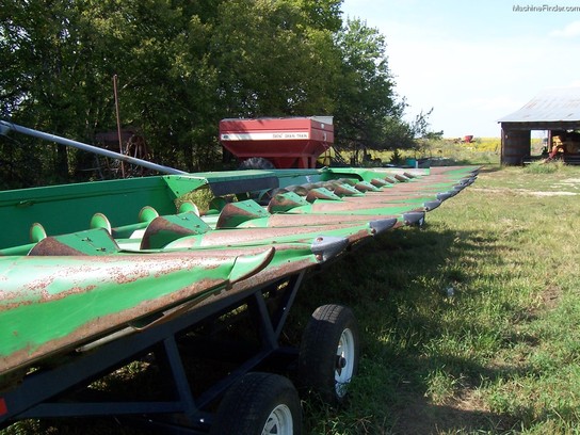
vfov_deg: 41.8
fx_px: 570
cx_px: 290
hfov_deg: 54.0
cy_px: 218
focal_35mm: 34
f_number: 5.6
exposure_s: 1/250
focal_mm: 5.6
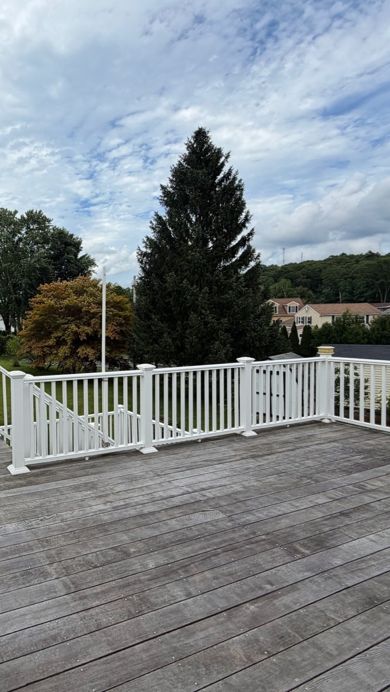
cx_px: 53
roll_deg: +1.5
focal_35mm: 21
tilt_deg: -3.1
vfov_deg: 83.8
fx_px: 386
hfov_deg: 48.9
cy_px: 339
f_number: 2.2
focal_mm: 2.22
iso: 20
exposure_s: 1/830
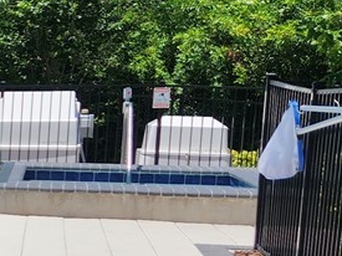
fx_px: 1323
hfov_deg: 11.8
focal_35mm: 134
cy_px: 280
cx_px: -502
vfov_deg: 10.9
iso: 20
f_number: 1.8
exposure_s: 1/2430
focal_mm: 5.4
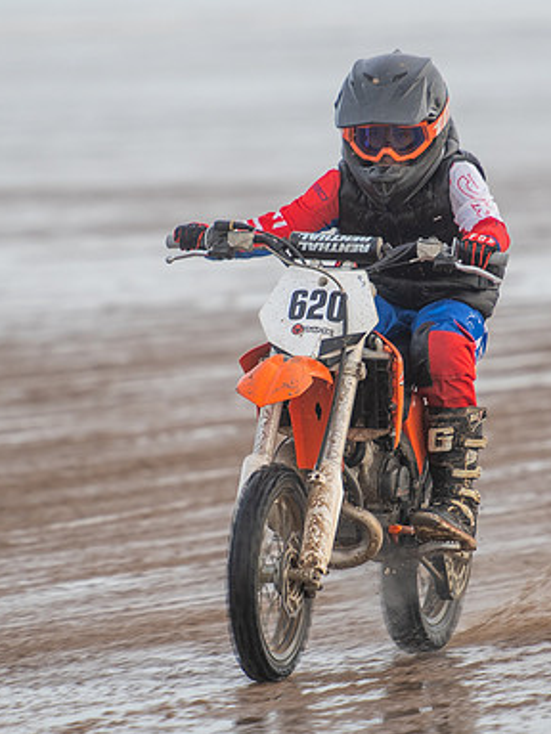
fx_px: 13965
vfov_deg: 3.0
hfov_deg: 2.3
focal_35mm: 658
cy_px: 469
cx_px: 331
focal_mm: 200
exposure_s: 1/400
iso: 200
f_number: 2.8
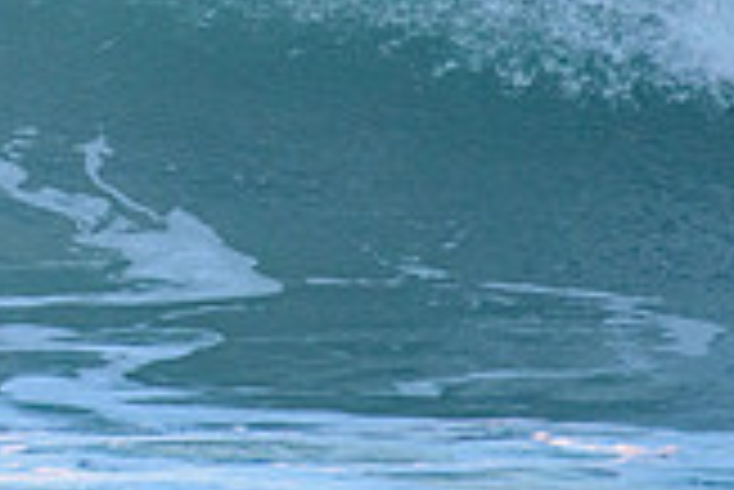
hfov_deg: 1.1
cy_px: -142
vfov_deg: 0.8
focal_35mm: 1832
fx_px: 37385
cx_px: -225
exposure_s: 1/400
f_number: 5.6
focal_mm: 500
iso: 900
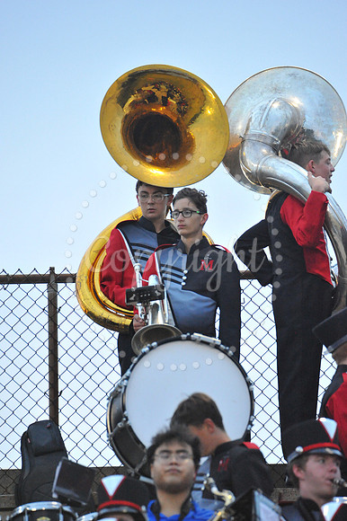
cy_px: 260
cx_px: 174
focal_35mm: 460
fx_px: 6658
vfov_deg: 4.5
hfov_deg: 3.0
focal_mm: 460
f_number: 6.3
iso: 6400
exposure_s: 1/200
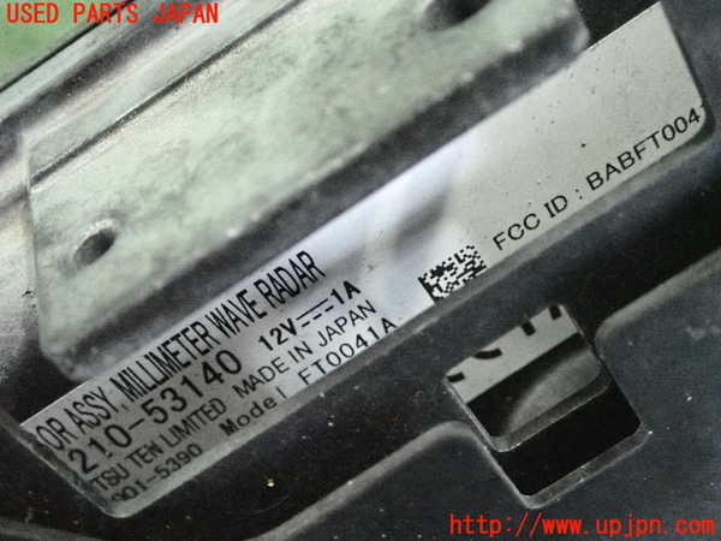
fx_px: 1125
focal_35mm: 54
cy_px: 270
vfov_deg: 27.0
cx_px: 360
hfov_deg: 35.5
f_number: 3.3
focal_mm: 9.65
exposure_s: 1/125
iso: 8000
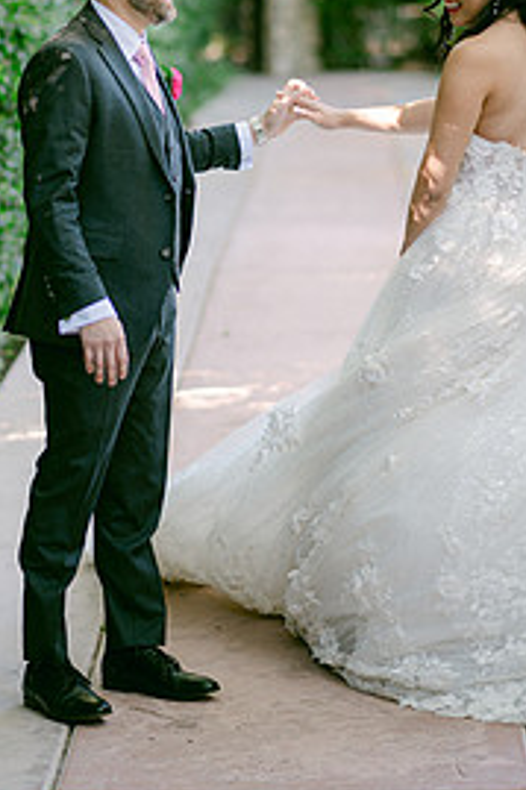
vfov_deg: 14.4
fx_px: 3116
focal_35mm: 142
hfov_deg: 9.6
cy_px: 173
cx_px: 222
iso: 100
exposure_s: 1/125
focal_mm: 85
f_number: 2
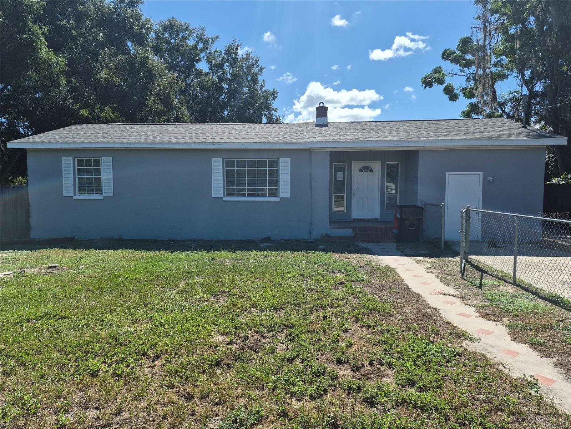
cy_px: 214
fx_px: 379
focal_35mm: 23
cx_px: 286
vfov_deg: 58.9
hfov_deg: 73.9
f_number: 1.8
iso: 80
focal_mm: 5.4
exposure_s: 1/6144
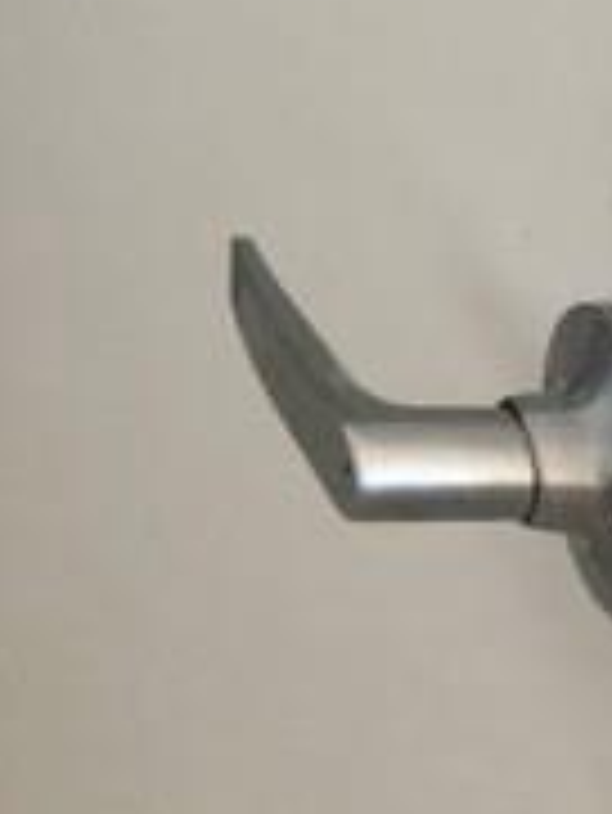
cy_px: -935
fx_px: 3720
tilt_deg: -10.9
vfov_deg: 11.1
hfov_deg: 8.3
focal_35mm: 158
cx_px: -1089
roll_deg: +2.0
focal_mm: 3.99
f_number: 1.8
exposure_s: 1/40
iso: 25
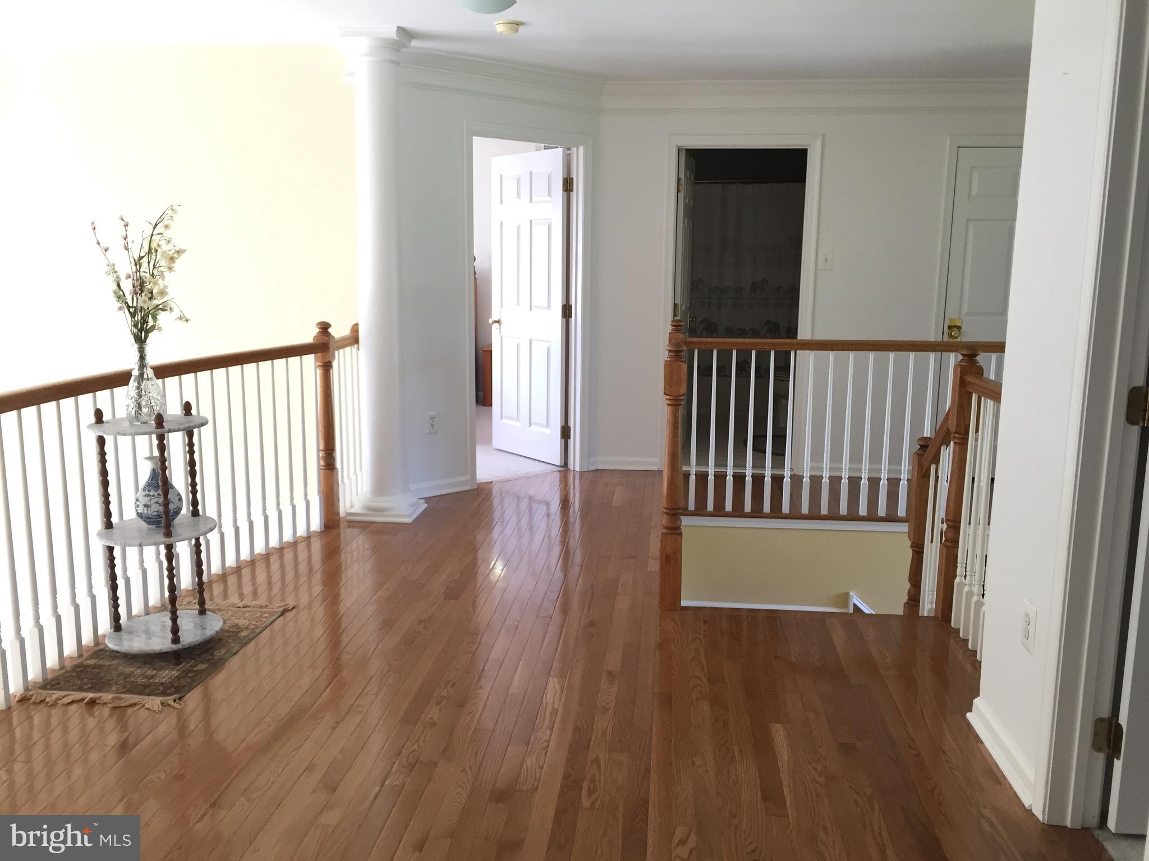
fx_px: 963
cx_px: 574
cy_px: 430
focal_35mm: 29
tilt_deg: -9.7
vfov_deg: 48.2
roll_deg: +1.5
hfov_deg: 61.7
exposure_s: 1/30
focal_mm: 4.15
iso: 40
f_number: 2.2
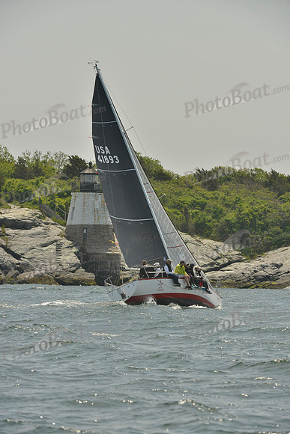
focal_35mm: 200
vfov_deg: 10.3
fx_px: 2415
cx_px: 145
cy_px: 217
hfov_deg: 6.9
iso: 280
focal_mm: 200
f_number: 9
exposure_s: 1/1000
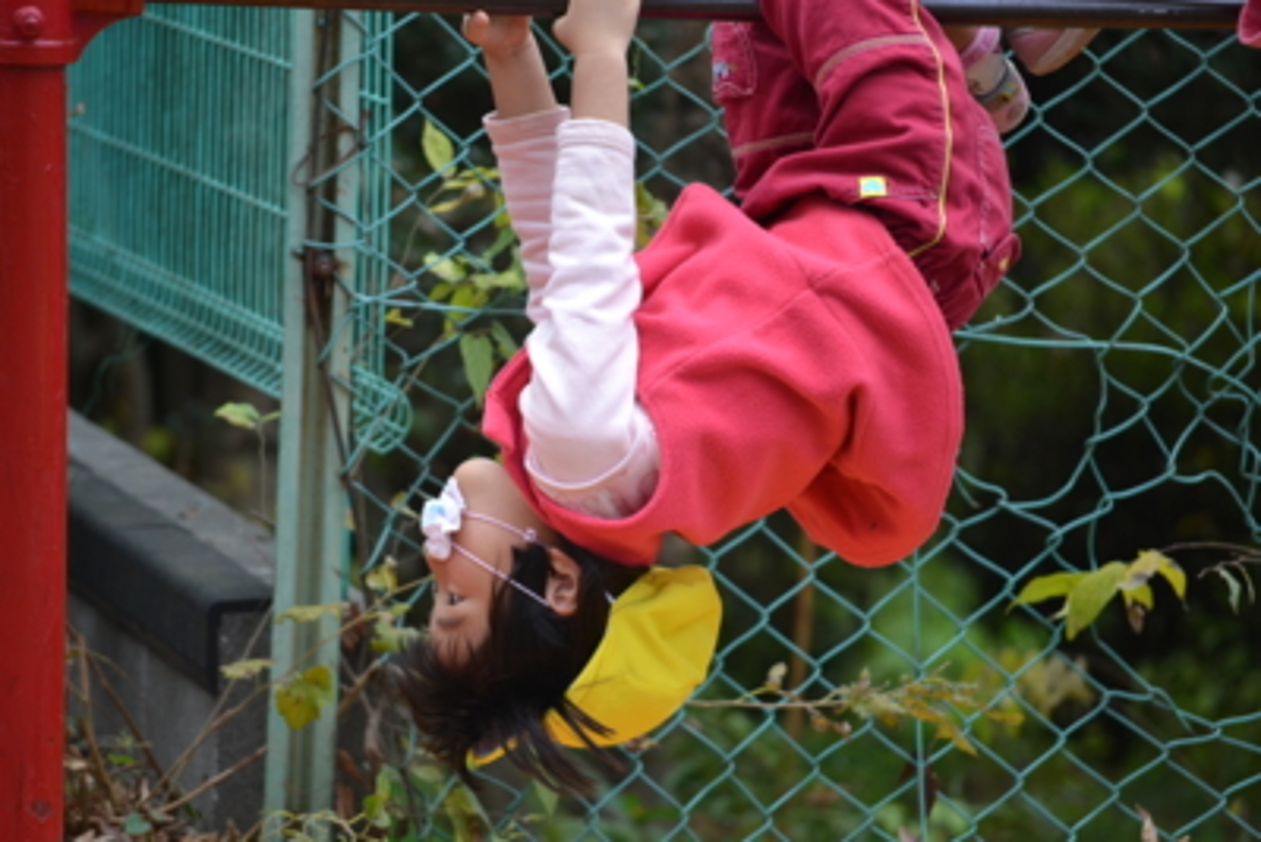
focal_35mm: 300
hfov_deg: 6.9
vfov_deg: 4.6
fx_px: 10512
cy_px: 421
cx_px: 630
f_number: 5.6
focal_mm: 200
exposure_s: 1/160
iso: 400
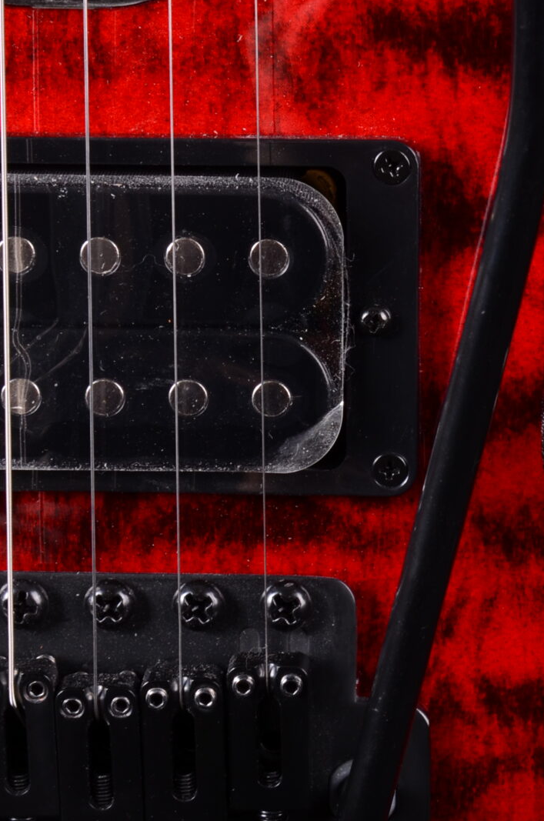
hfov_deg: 9.5
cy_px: 329
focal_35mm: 144
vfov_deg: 14.3
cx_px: 474
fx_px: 3278
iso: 200
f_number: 10
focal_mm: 40
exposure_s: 1/200
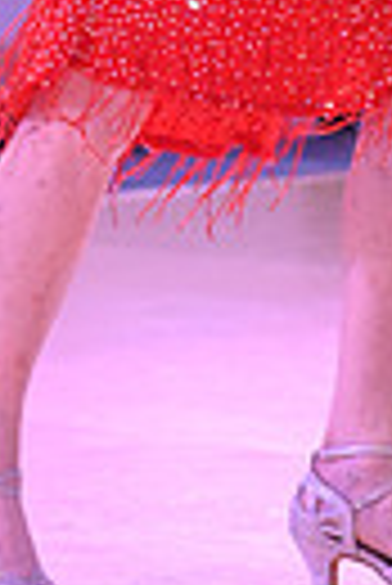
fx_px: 12379
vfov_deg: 2.7
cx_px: 759
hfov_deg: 1.8
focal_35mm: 760
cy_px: -284
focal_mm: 170
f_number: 5.6
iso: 5000
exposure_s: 1/400
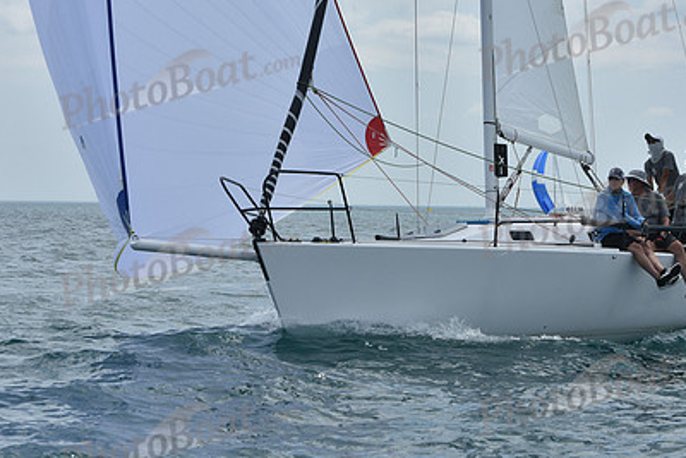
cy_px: 150
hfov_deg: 17.6
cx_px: 391
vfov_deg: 11.8
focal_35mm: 116
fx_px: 2211
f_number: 9
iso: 250
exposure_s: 1/1250
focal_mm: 80
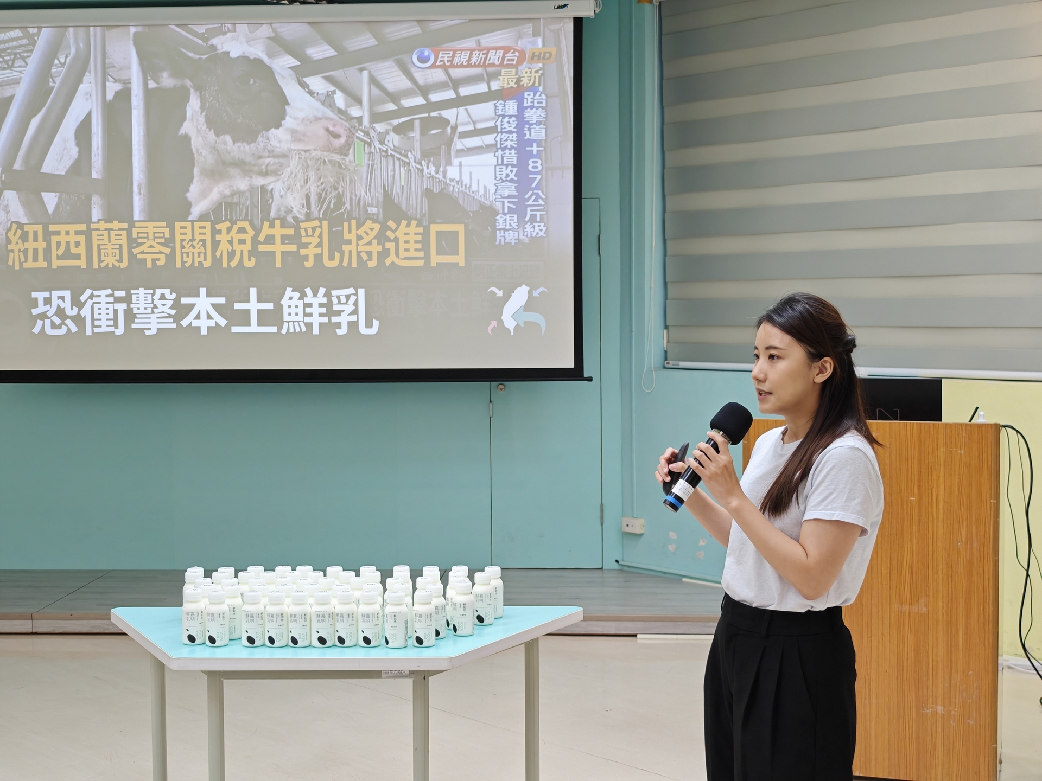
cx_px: 521
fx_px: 1445
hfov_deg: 39.7
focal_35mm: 48
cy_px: 390
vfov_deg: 30.3
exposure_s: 1/120
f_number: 2
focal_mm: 8.72
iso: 253
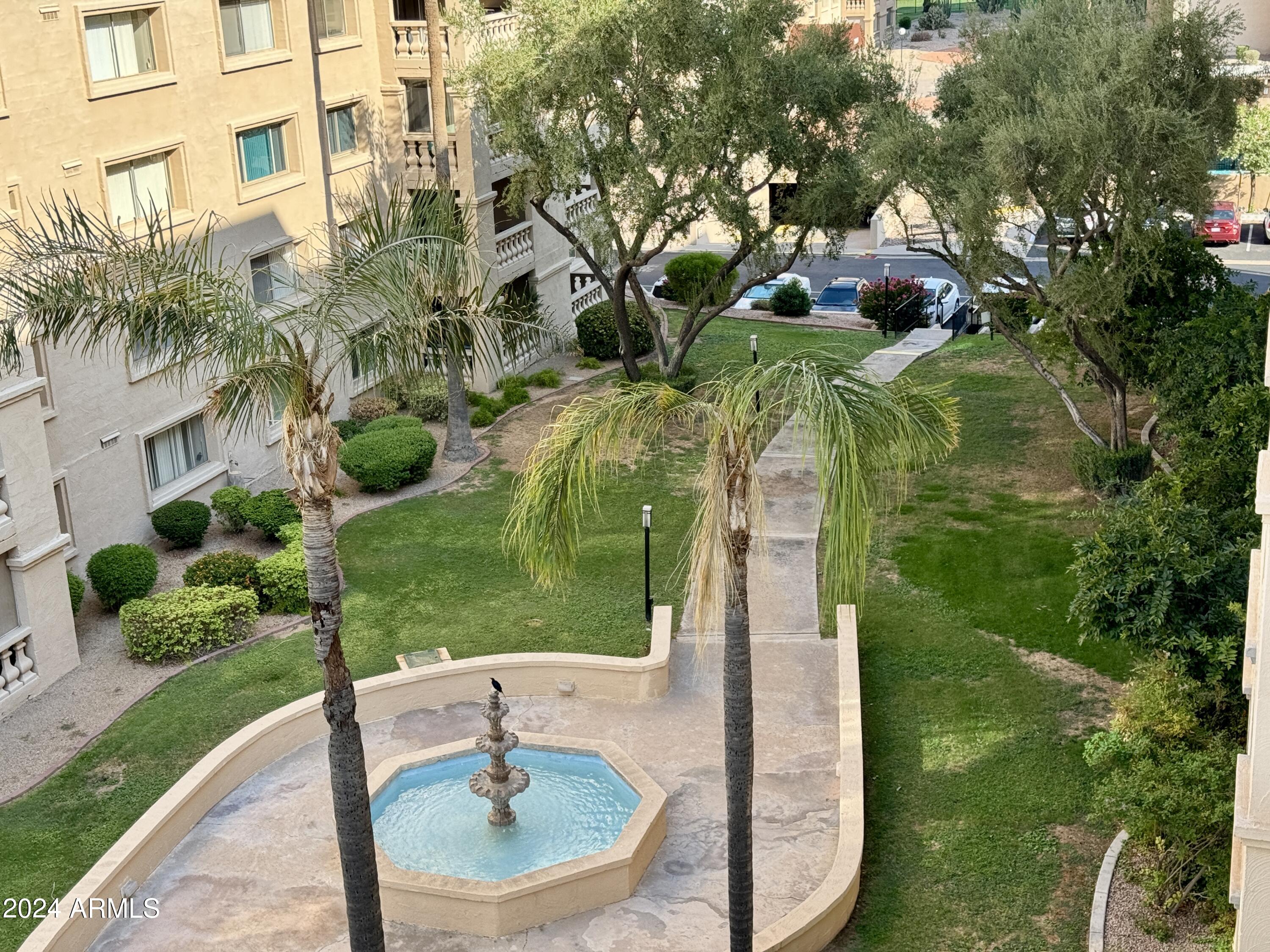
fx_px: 1761
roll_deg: +2.2
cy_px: 476
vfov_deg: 30.3
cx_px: 635
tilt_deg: -19.0
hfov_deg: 39.7
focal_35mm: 48
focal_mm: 6.76
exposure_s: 1/792
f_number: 1.78
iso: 64
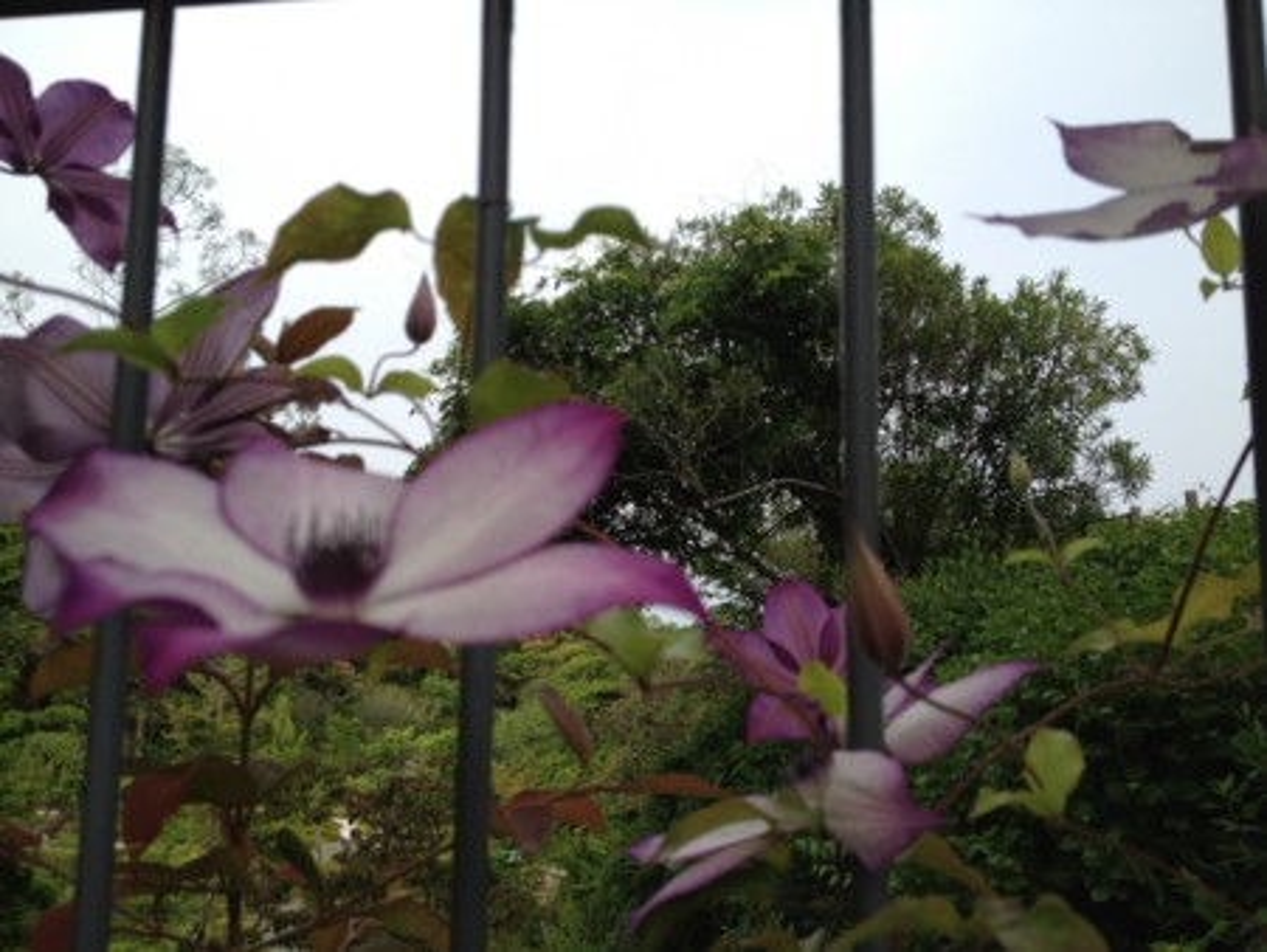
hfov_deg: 52.6
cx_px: 634
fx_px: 1282
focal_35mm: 35
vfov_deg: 40.7
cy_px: 476
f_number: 2.4
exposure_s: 1/849
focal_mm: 4.28
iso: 64
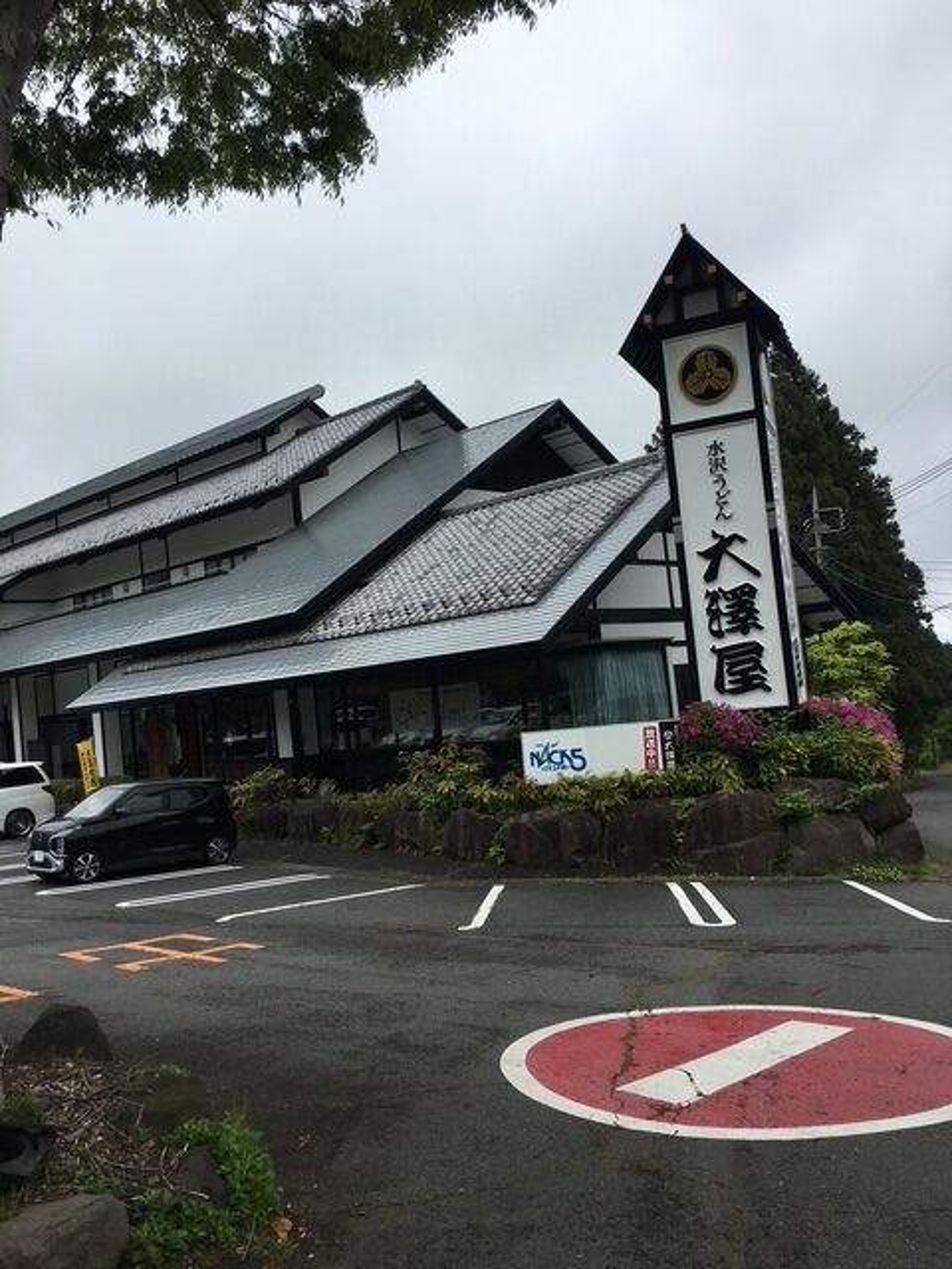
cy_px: 634
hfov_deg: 48.2
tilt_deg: +3.6
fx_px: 1063
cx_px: 476
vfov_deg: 61.7
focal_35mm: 29
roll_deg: +5.0
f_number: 2.2
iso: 25
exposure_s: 1/1399
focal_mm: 4.15
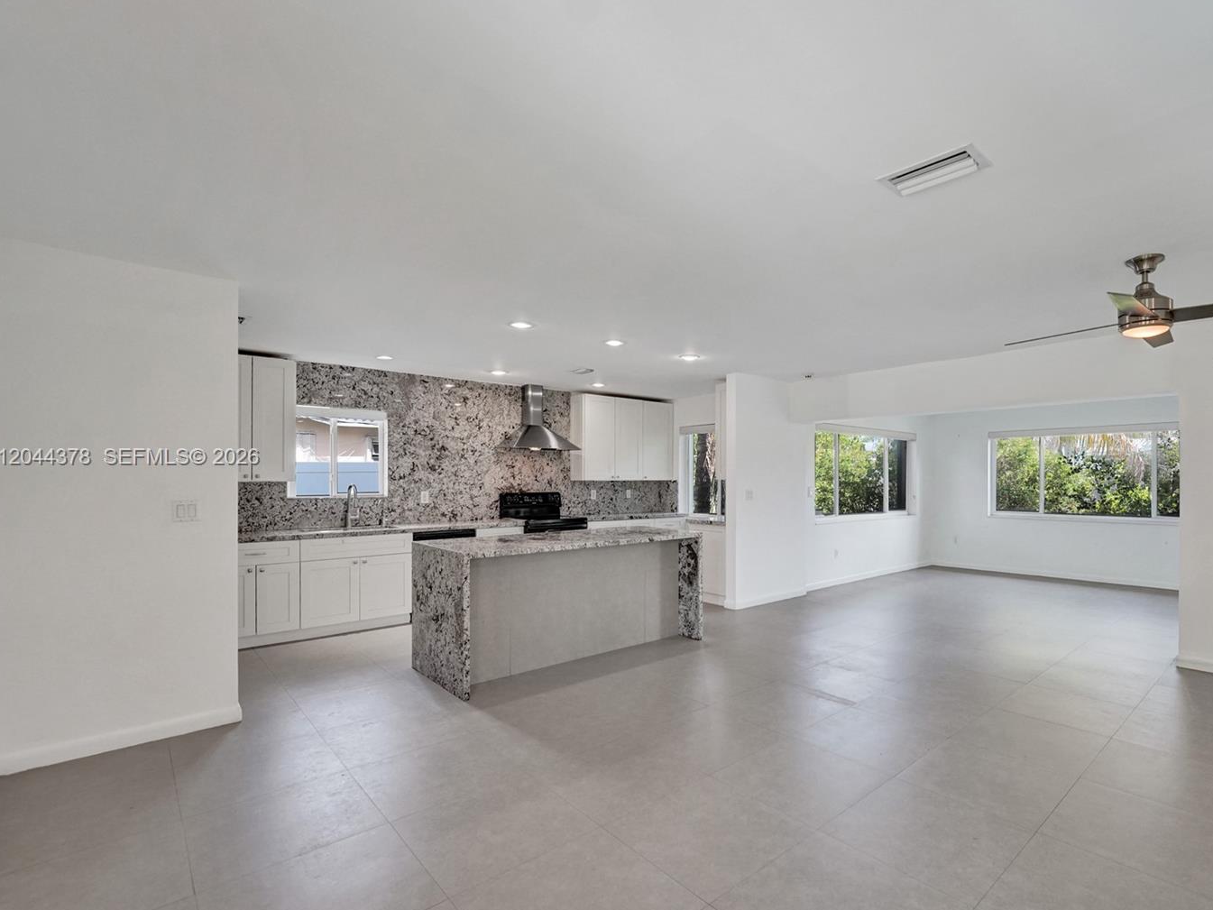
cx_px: 700
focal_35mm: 16
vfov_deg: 78.1
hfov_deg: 93.8
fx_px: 561
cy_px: 459
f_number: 3.5
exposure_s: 1/320
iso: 1250
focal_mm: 14
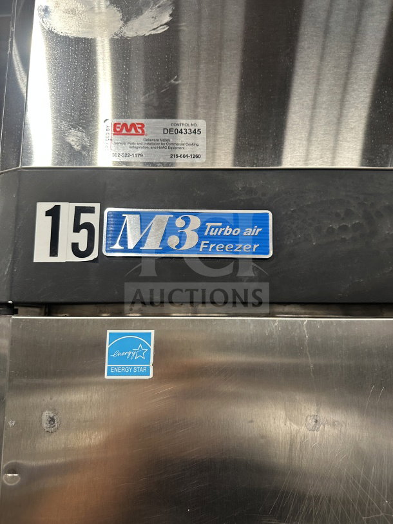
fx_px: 363
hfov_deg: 56.8
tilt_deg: +10.2
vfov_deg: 71.6
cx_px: 196
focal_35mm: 24
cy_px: 262
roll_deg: -2.0
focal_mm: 6.86
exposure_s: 1/60
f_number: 1.78
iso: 320
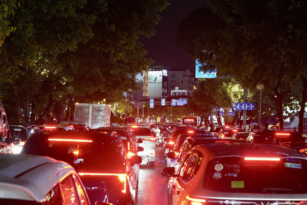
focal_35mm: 75
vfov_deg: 18.2
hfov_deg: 27.0
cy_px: 102
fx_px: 640
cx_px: 154
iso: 8000
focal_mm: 50
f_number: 4
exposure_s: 1/100
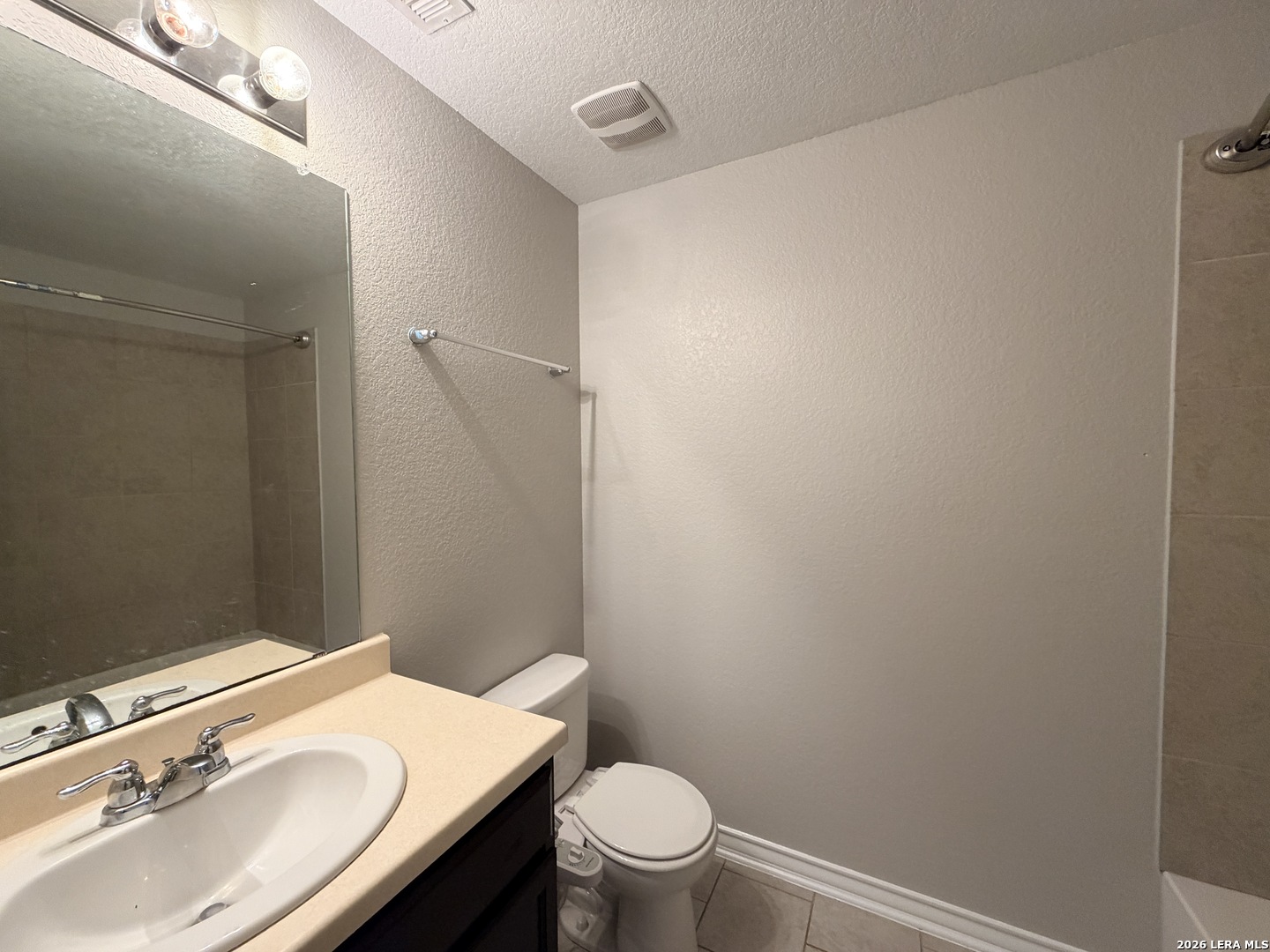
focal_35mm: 14
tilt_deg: -1.4
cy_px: 476
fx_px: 514
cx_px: 635
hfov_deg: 102.1
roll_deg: +0.5
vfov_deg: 85.7
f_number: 2.2
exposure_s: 1/60
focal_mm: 2.22
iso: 320
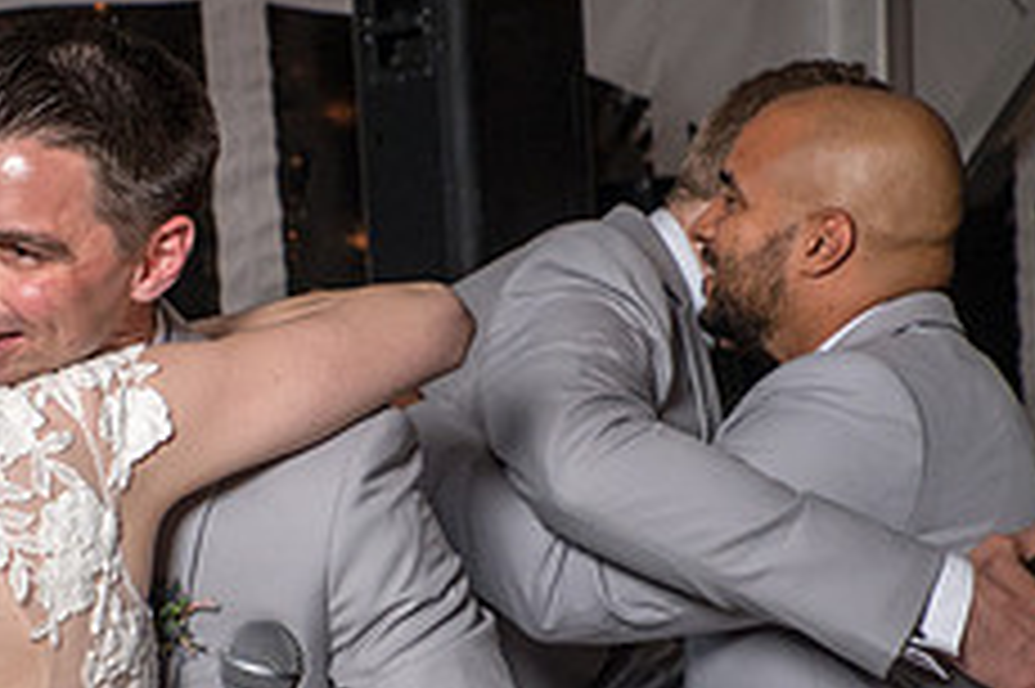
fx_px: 3103
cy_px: 482
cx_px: 11
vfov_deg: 12.6
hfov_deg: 18.5
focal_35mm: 108
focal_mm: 35
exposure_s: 1/200
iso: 2000
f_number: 5
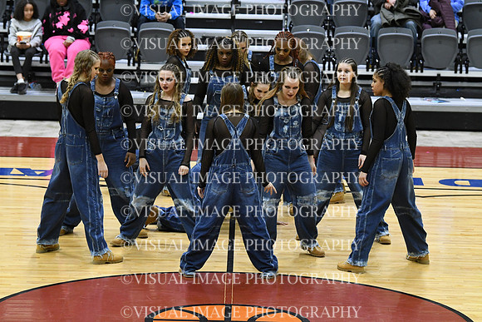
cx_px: 241
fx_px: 2410
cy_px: 161
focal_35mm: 180
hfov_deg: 11.4
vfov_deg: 7.6
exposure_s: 1/250
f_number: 4
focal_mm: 120
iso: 4000
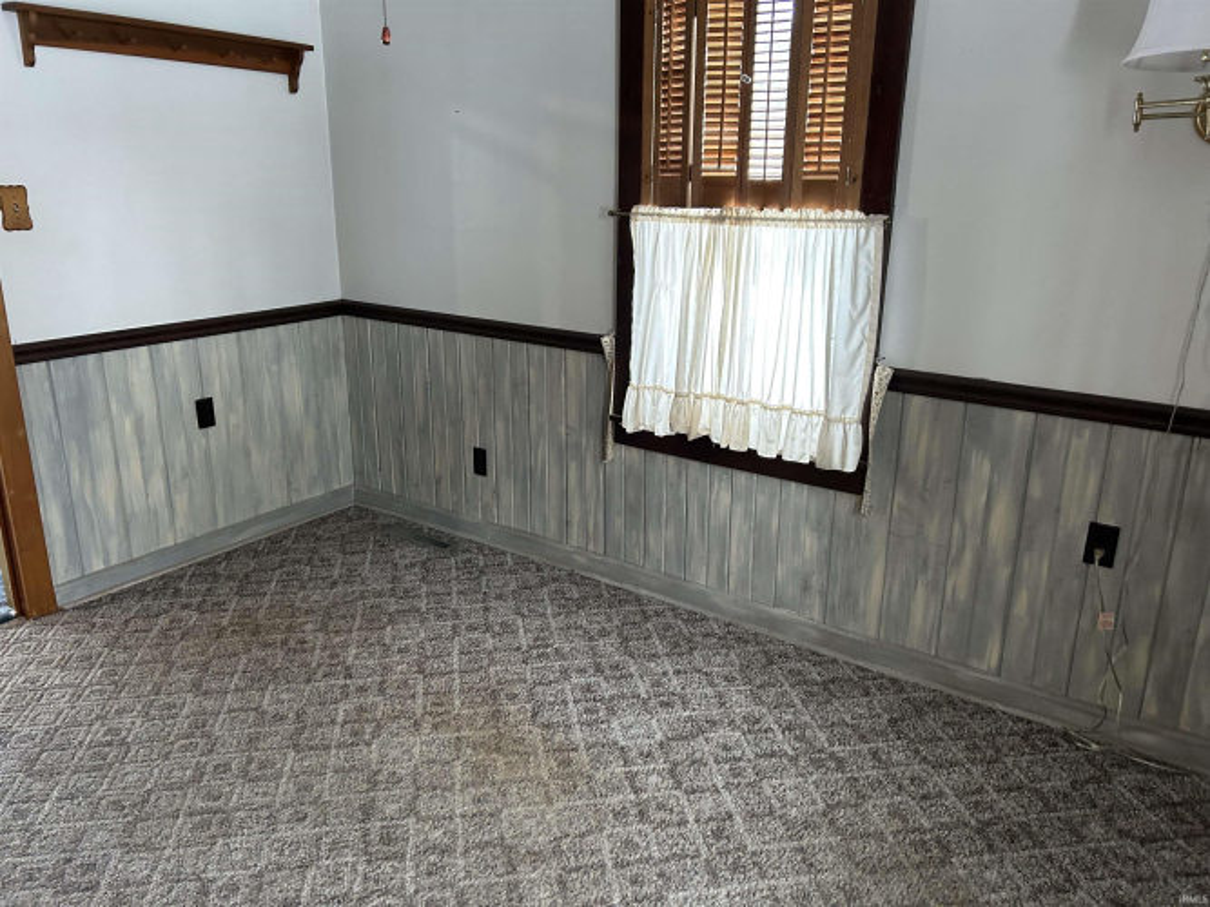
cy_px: 454
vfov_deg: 53.0
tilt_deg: -17.6
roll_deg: -0.4
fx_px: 909
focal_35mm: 26
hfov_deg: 67.3
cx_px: 605
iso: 200
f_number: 1.5
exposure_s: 1/60
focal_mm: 5.7
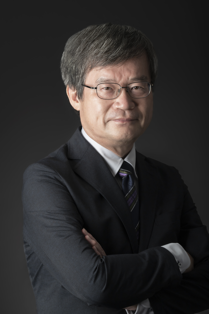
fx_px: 1611
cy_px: 157
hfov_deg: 7.4
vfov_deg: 11.1
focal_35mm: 185
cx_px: 104
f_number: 11
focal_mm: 185
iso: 250
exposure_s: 1/160
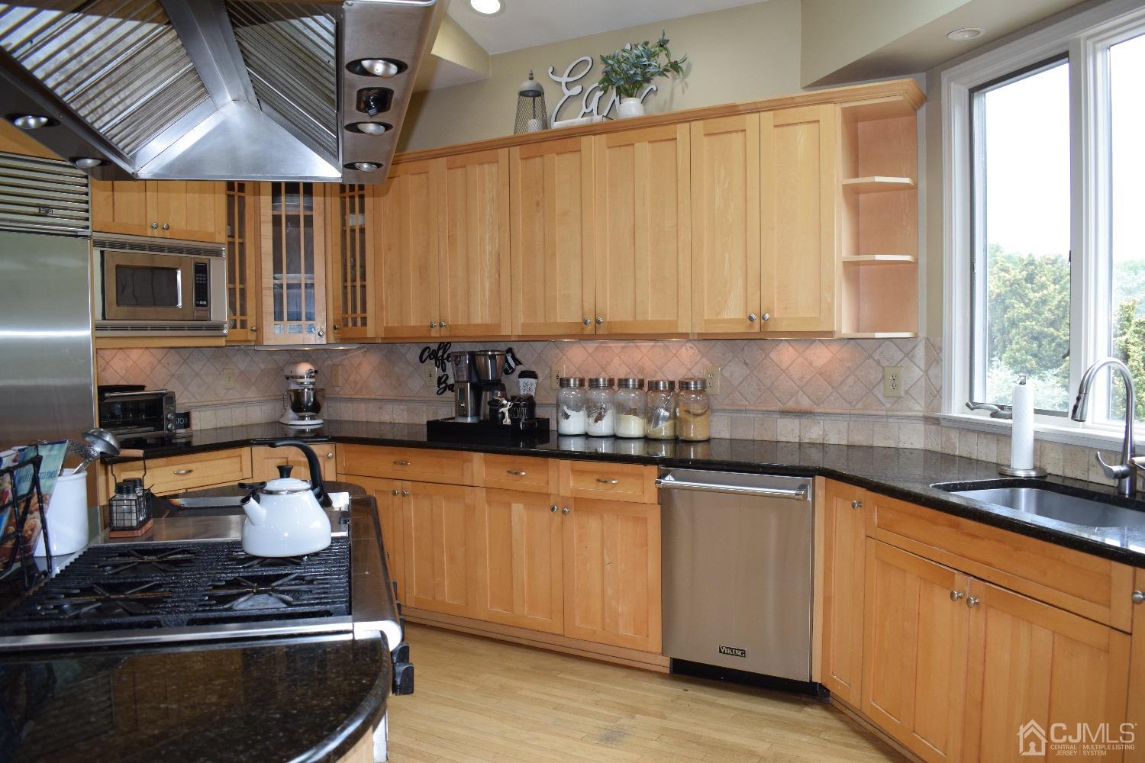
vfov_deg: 47.9
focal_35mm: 27
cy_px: 382
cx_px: 572
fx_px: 859
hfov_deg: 67.4
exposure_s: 1/100
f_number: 5
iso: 800
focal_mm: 18
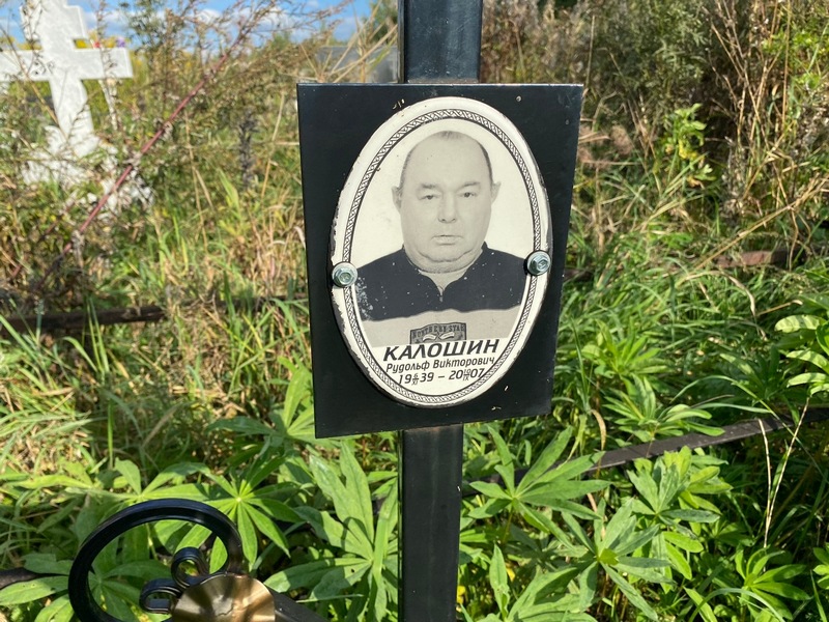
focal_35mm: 26
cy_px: 311
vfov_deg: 53.1
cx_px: 414
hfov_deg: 67.3
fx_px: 623
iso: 32
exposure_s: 1/2890
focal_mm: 4.25
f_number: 1.8
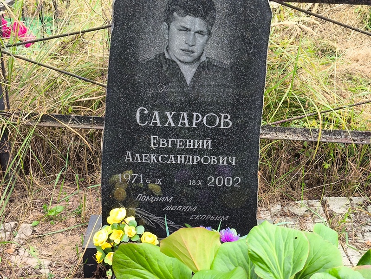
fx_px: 536
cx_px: 186
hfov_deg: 38.2
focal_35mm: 50
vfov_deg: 29.1
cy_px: 140
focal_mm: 4.71
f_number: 1.7
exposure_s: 1/155
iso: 50
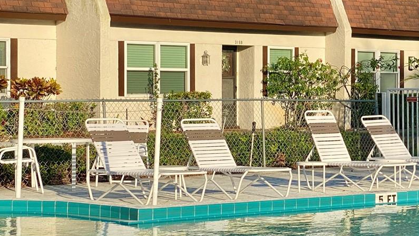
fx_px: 1266
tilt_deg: -0.9
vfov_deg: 10.6
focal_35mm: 114
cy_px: 127
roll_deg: -0.6
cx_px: 392
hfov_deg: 18.4
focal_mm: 6
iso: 20
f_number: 2
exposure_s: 1/1370
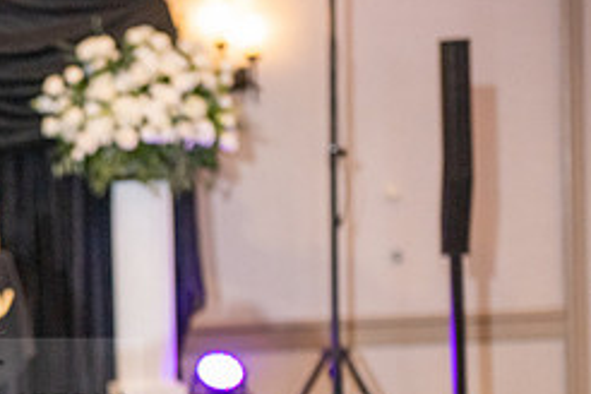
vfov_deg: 8.3
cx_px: -60
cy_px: 395
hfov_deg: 12.2
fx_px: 2709
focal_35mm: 165
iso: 1600
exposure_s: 1/160
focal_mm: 70
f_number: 2.8
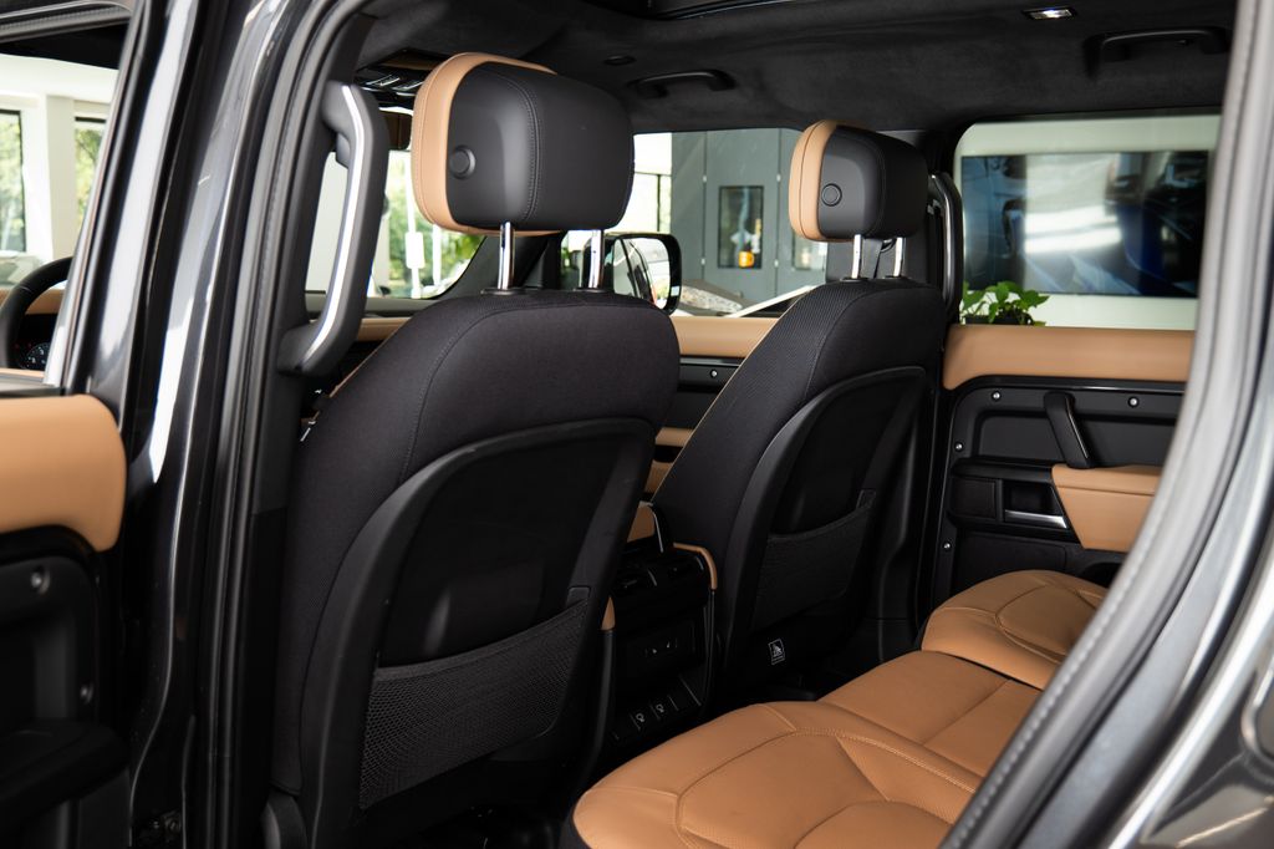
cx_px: 700
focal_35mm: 37
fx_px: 1317
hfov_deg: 51.5
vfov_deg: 35.7
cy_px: 422
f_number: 4.3
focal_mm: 32
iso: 250
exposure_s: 1/60
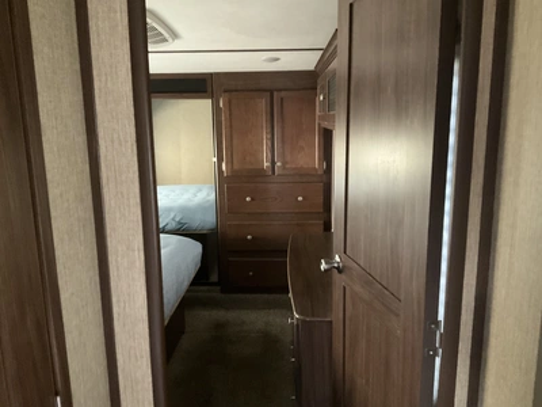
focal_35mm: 29
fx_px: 454
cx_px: 271
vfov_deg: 48.2
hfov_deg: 61.7
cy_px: 204
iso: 640
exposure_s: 1/29
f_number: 1.8
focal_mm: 3
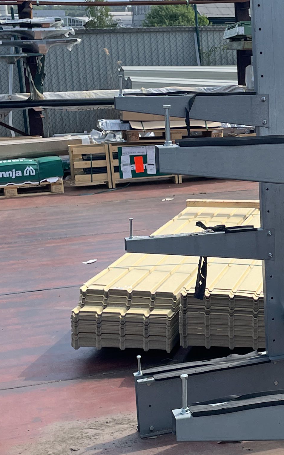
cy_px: 196
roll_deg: +1.7
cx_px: 344
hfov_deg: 17.0
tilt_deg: -9.7
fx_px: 904
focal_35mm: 73
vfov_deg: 28.2
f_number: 1.6
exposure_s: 1/4831
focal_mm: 4.2
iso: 50
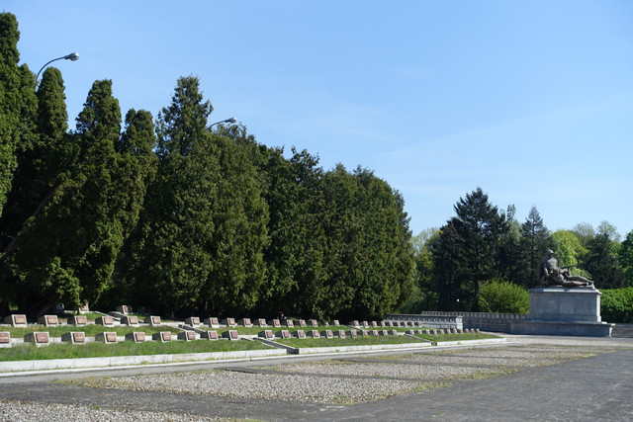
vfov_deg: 25.5
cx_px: 316
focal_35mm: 53
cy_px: 211
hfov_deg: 37.5
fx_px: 932
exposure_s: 1/100
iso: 125
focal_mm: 19.48
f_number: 4
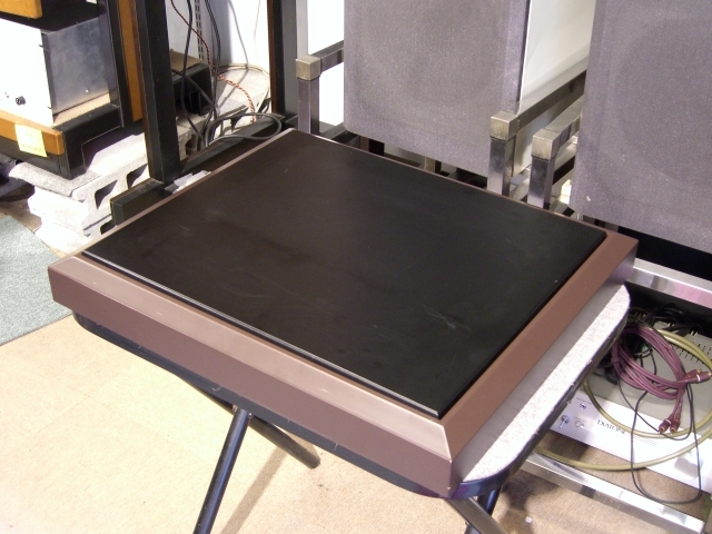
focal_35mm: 46
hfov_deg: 41.2
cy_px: 267
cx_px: 356
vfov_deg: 31.5
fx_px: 946
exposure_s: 1/8
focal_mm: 9.5
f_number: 3.1
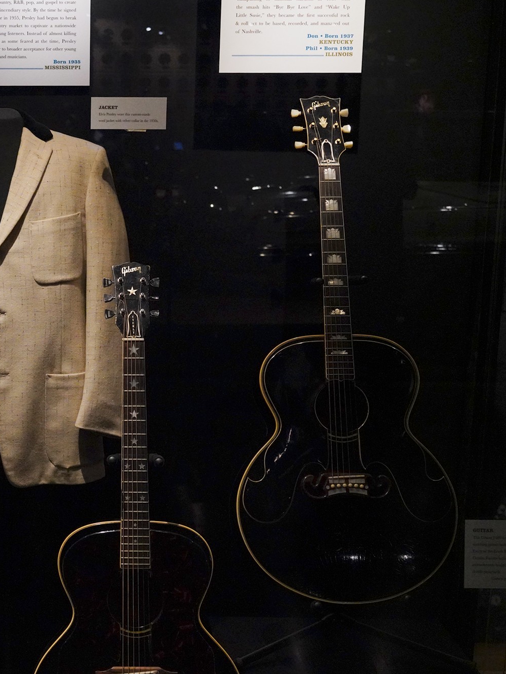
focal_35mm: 58
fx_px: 1130
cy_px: 335
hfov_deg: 24.4
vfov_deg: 33.2
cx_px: 32
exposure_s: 1/100
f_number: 5
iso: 10000
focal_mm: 40
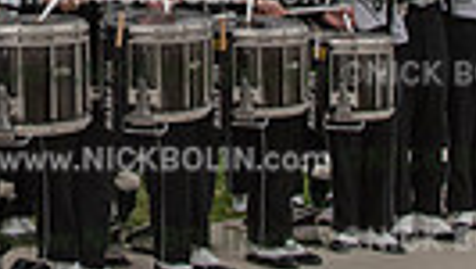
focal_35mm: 110
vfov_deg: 10.2
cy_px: -256
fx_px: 1389
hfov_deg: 19.1
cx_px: 54
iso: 1250
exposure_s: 1/4000
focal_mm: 24
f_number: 5
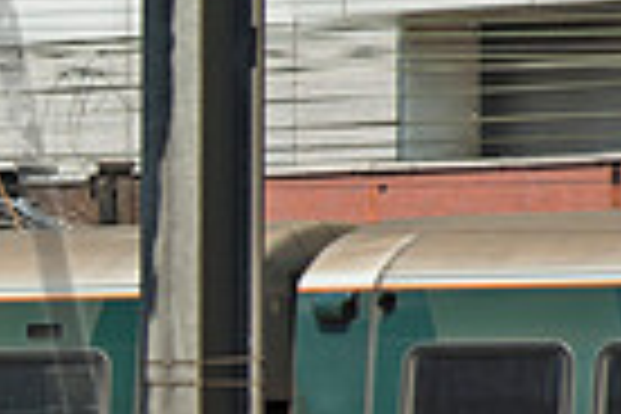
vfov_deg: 4.0
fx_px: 5970
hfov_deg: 5.8
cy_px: 220
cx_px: -540
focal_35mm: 346
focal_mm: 55
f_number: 7.1
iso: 200
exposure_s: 1/200
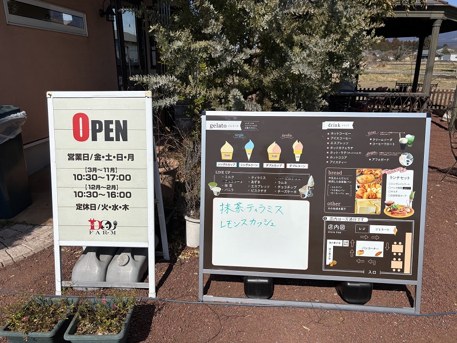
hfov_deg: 67.3
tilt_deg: -16.3
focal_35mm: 26
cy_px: 172
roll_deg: -1.2
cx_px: 228
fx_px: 343
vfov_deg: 53.1
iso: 50
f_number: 1.6
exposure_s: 1/8333
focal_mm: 5.96
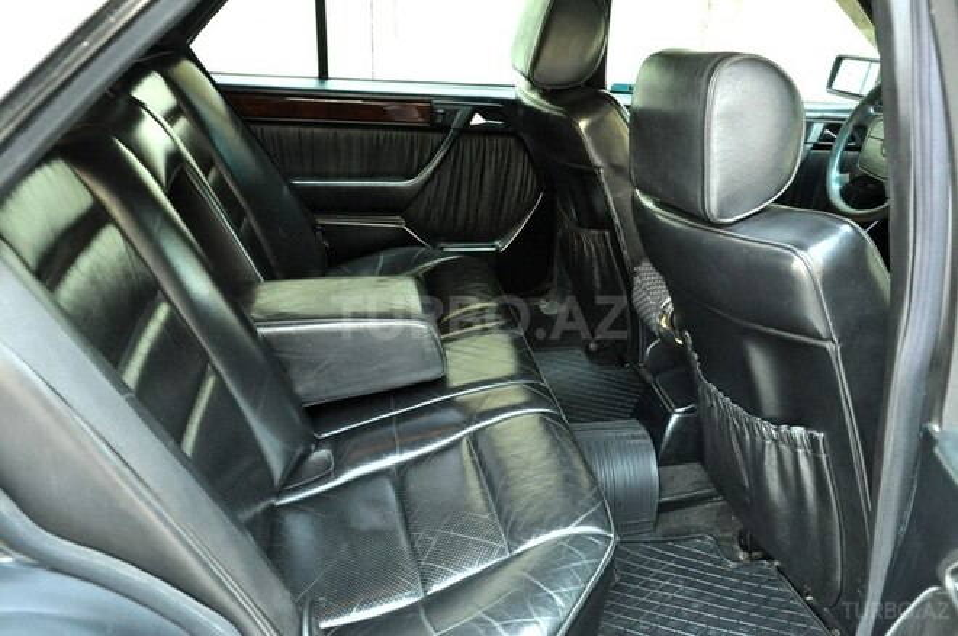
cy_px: 318
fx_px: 877
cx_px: 479
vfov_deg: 39.9
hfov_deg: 57.3
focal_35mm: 33
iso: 1600
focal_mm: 22
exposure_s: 1/30
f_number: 5.6
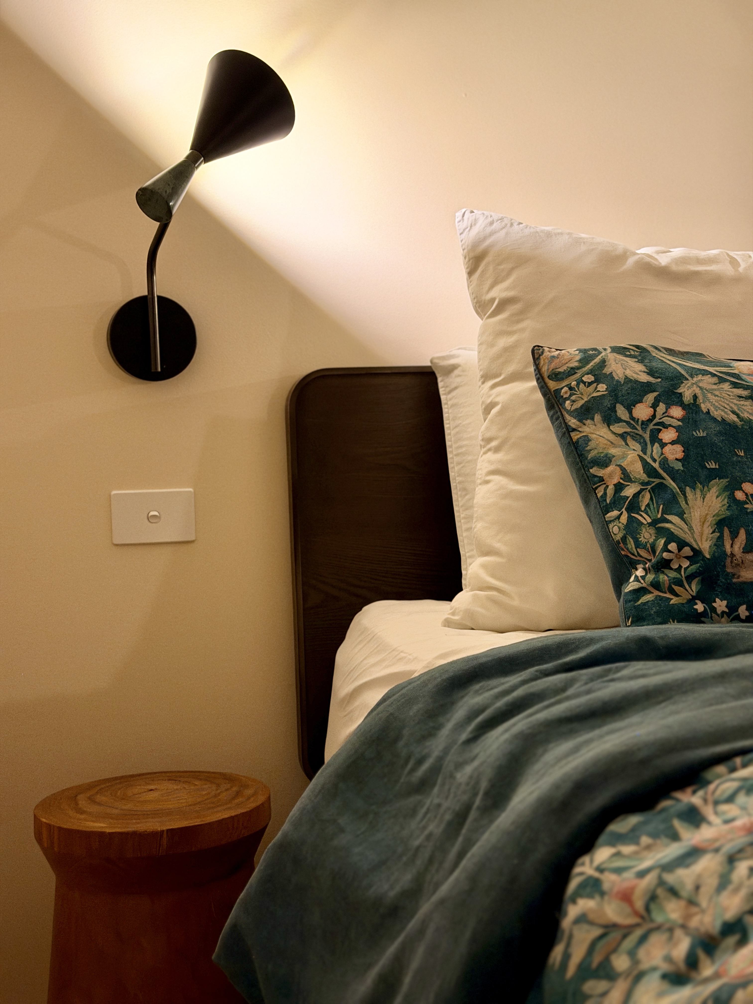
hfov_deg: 30.3
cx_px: 376
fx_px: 1392
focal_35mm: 48
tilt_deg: -2.7
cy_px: 502
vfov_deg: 39.7
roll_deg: +1.6
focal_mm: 6.76
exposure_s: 1/33
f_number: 1.78
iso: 250
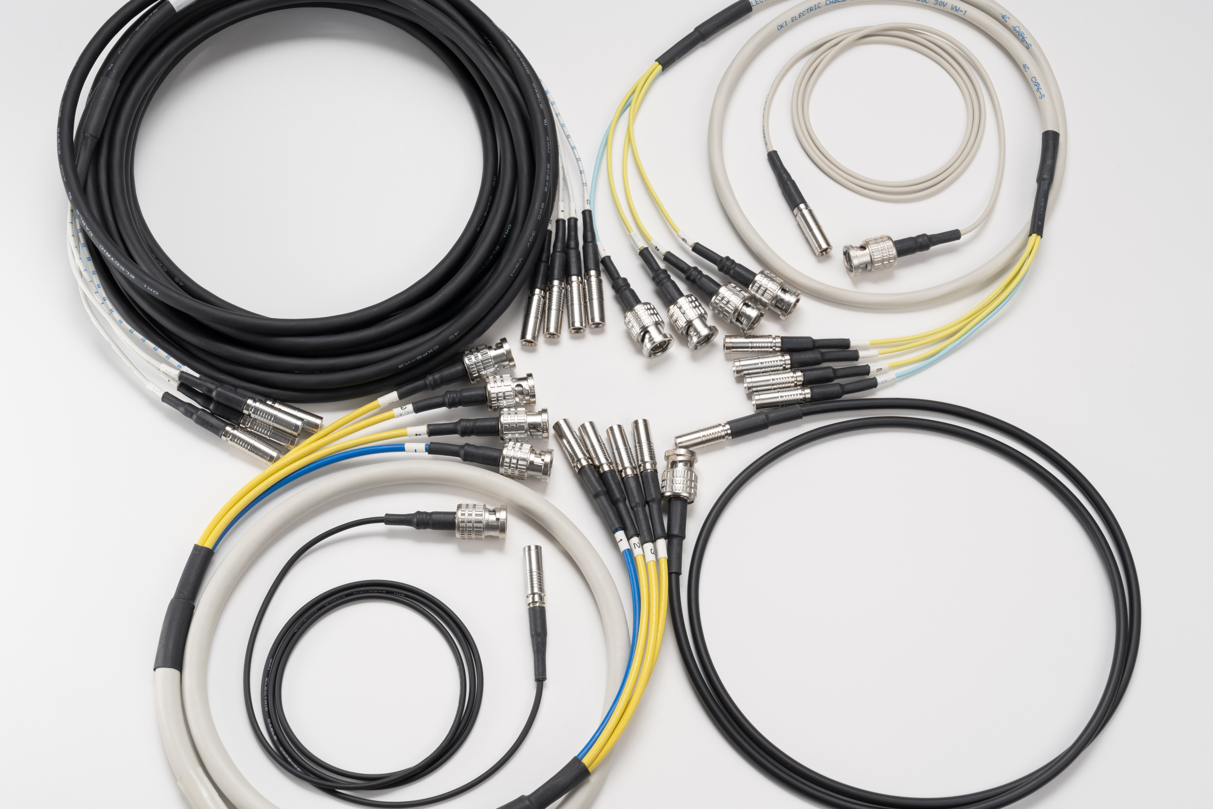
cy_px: 404
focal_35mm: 54
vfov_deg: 25.1
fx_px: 1819
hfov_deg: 36.9
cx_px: 606
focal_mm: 54
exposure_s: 1/200
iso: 250
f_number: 16
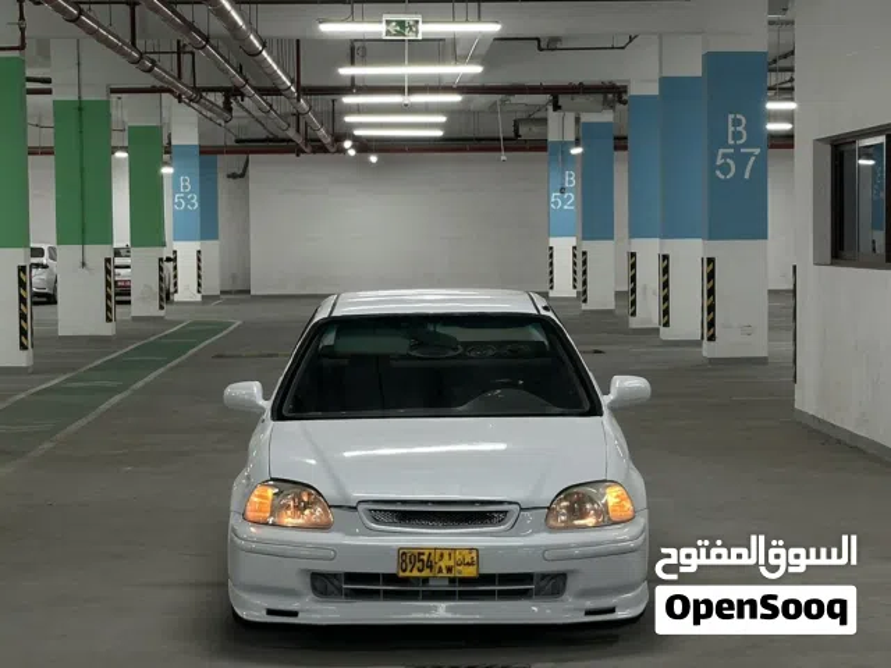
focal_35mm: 48
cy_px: 334
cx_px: 446
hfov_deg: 39.7
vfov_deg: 30.3
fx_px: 1235
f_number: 1.78
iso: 80
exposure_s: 1/50
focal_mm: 6.86
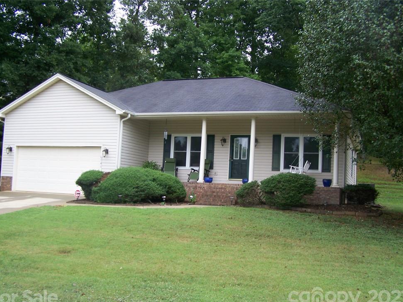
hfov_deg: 46.8
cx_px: 199
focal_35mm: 40
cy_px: 158
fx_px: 466
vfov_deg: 36.0
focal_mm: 6.3
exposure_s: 1/80
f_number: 2.8
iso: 64
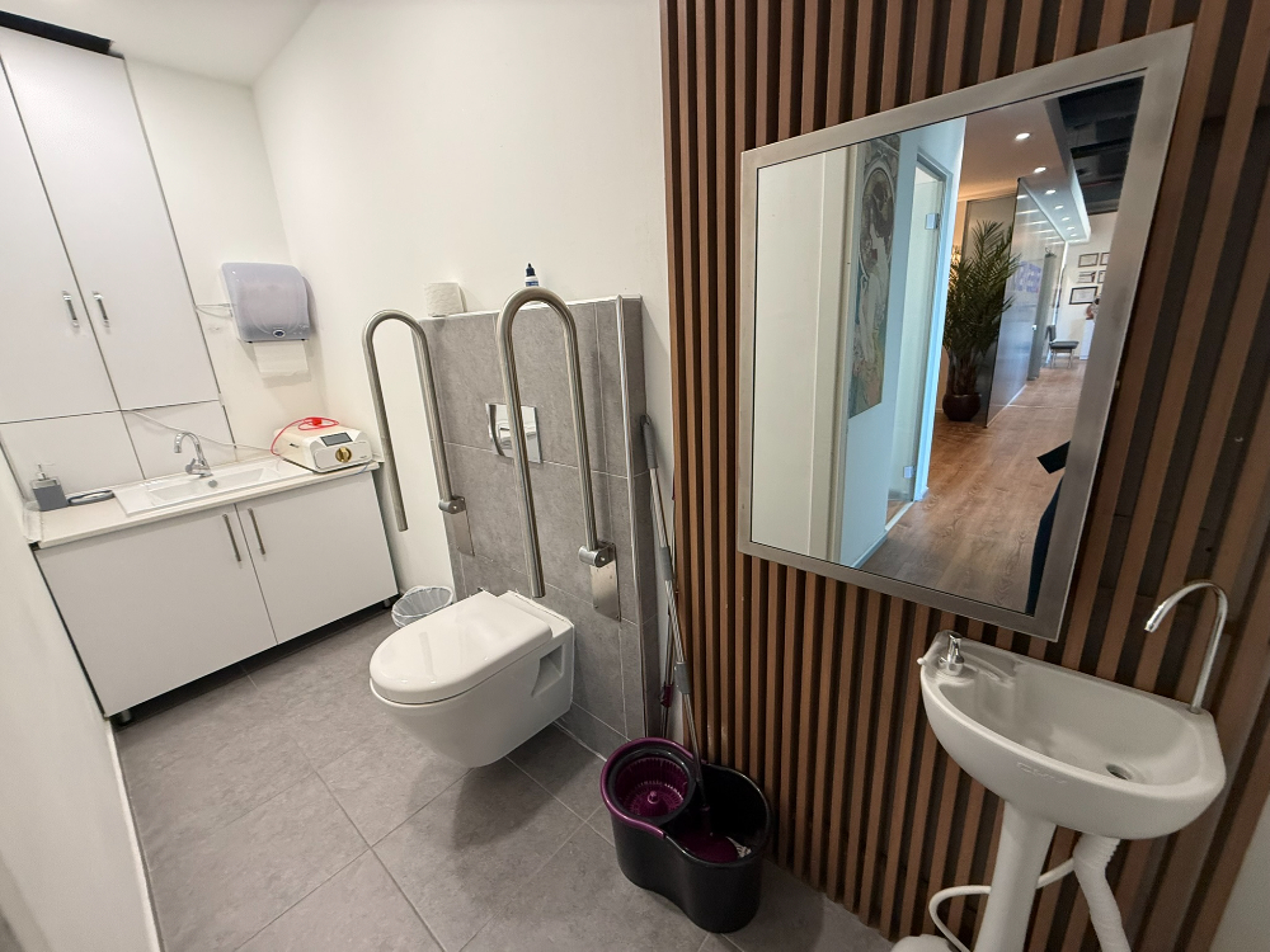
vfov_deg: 85.7
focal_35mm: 14
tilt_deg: -14.7
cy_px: 476
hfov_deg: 102.1
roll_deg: +3.7
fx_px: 514
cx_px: 635
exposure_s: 1/50
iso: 200
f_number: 2.2
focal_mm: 2.22
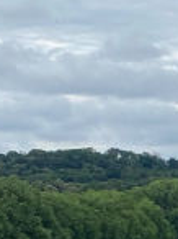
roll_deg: +2.0
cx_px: 425
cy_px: 447
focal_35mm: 161
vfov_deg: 11.3
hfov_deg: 8.4
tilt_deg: -13.5
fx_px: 1107
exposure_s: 1/2028
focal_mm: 4.25
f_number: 1.8
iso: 32
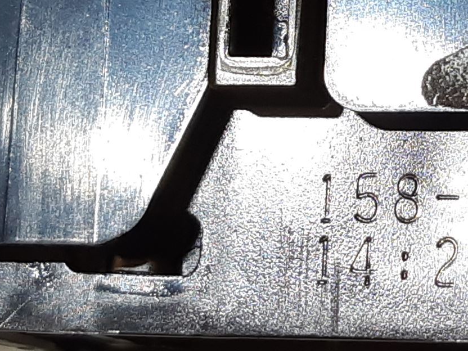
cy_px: 207
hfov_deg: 27.8
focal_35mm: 64
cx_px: 505
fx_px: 865
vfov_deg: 22.9
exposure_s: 1/100
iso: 80
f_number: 1.7
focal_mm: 3.93
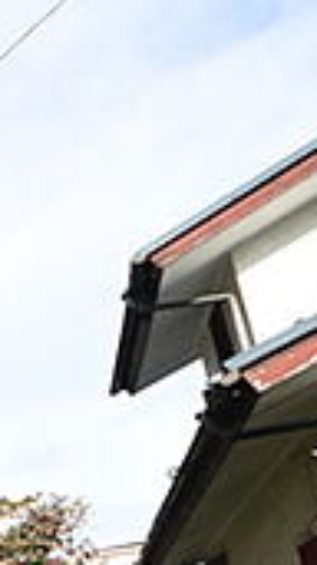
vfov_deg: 40.4
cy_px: 572
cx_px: -469
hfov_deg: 14.6
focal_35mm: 44
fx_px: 658
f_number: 5.6
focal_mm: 8
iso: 100
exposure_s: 1/250
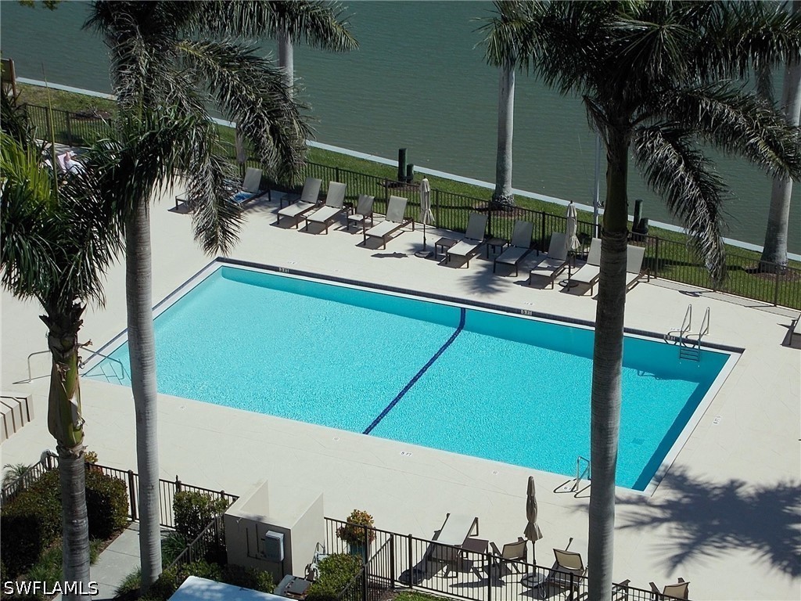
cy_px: 300
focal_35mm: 86
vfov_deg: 17.2
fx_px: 1990
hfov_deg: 22.8
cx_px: 400
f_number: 15.8
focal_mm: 15.4
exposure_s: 1/125
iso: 80
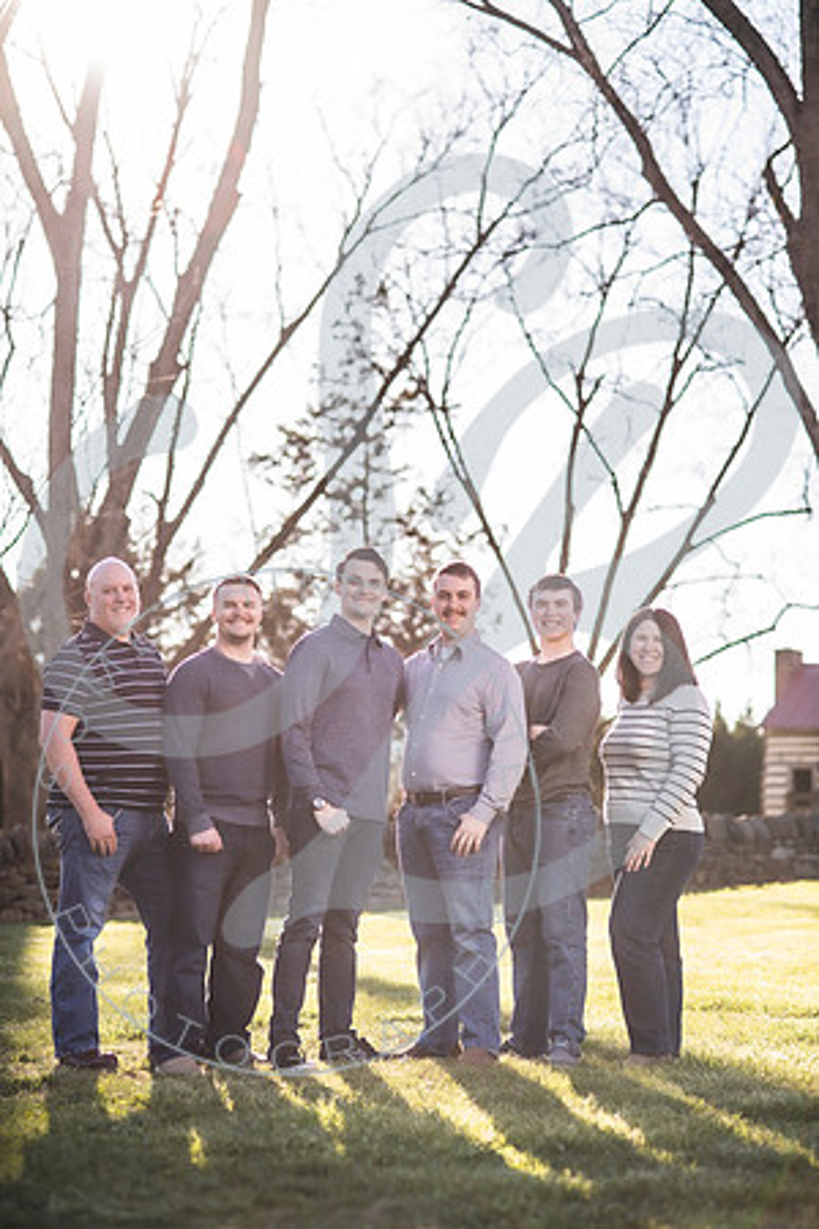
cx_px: 410
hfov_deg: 16.1
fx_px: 2900
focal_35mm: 85
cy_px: 614
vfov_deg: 23.9
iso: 100
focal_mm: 85
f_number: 2.8
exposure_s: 1/640
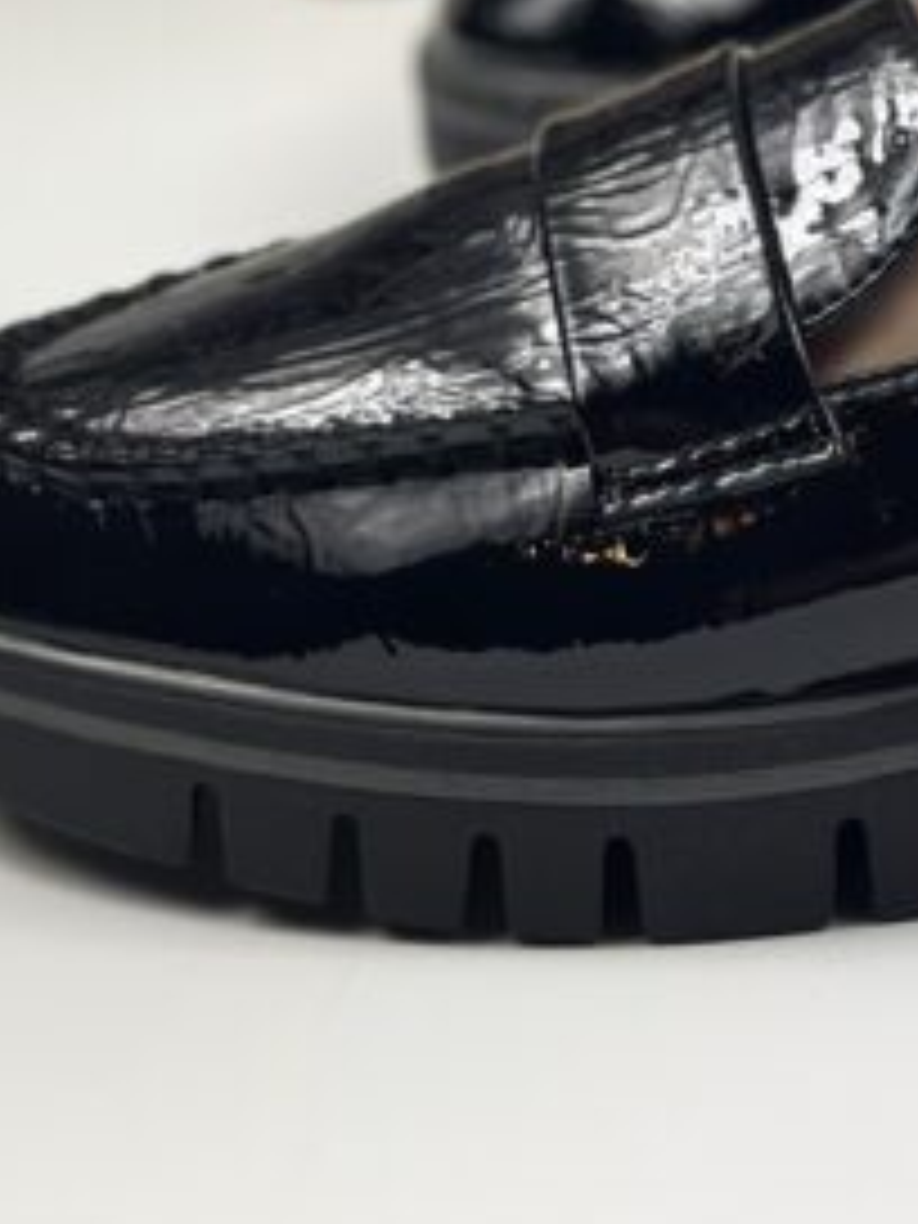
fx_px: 4986
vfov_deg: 13.3
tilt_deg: -10.8
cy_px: -549
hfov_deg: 10.4
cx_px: 1044
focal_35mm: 141
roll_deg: +3.3
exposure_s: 1/944
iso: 80
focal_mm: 6.86
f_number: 1.78
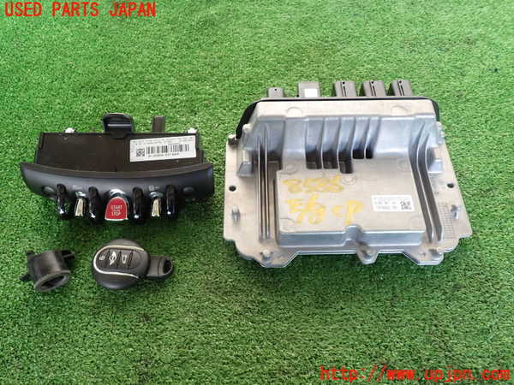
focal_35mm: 30
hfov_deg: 60.0
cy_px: 192
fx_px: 445
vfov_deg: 46.8
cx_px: 257
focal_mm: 5.5
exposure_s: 1/125
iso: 320
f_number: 2.3
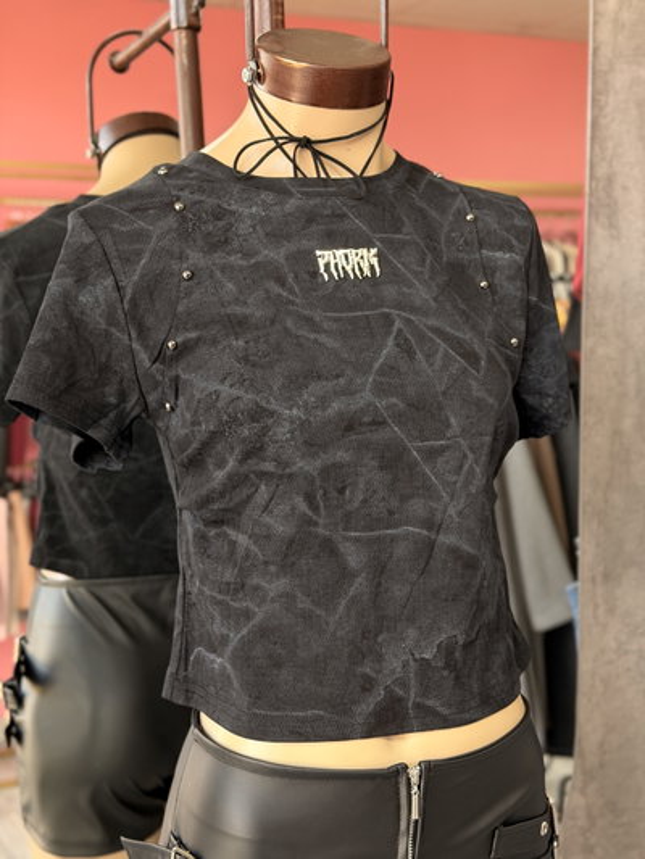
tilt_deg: -5.9
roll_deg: +0.9
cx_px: 322
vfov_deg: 39.6
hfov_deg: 30.3
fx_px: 1192
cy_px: 430
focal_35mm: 48
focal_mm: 6.76
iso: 200
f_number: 1.78
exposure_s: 1/114
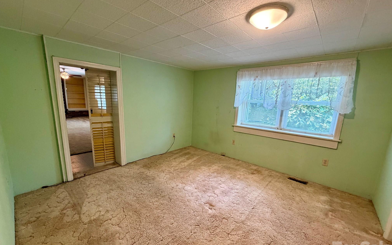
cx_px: 196
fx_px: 160
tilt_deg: -13.5
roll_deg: -1.8
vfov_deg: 74.7
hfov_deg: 101.5
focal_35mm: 15
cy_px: 131
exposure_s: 1/60
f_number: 2.2
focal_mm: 2.22
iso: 400
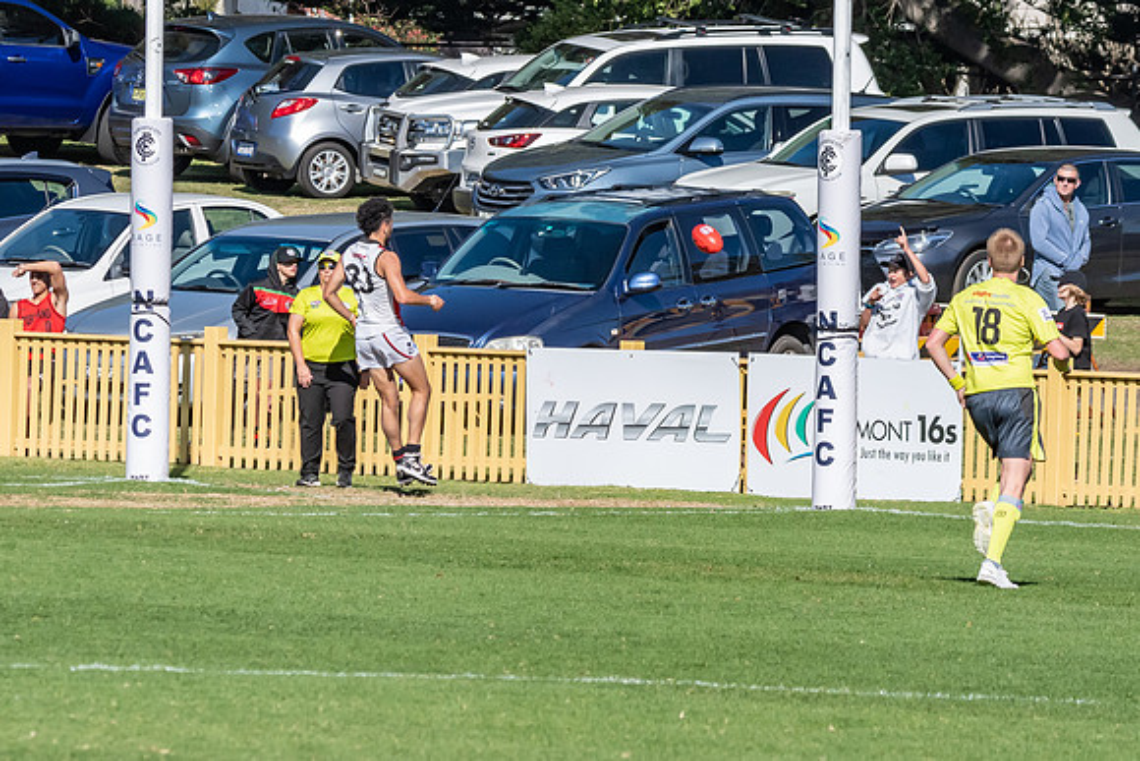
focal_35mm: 463
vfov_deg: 3.0
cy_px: 327
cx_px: 393
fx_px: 14656
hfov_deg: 4.5
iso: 800
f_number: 10
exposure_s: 1/3200
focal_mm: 210
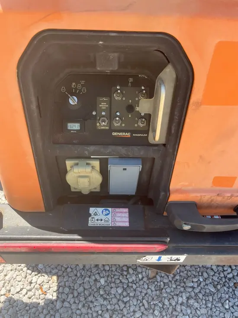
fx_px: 238
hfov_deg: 53.1
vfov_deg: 67.3
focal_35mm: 26
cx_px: 119
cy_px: 159
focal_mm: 5.1
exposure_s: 1/608
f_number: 1.6
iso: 50
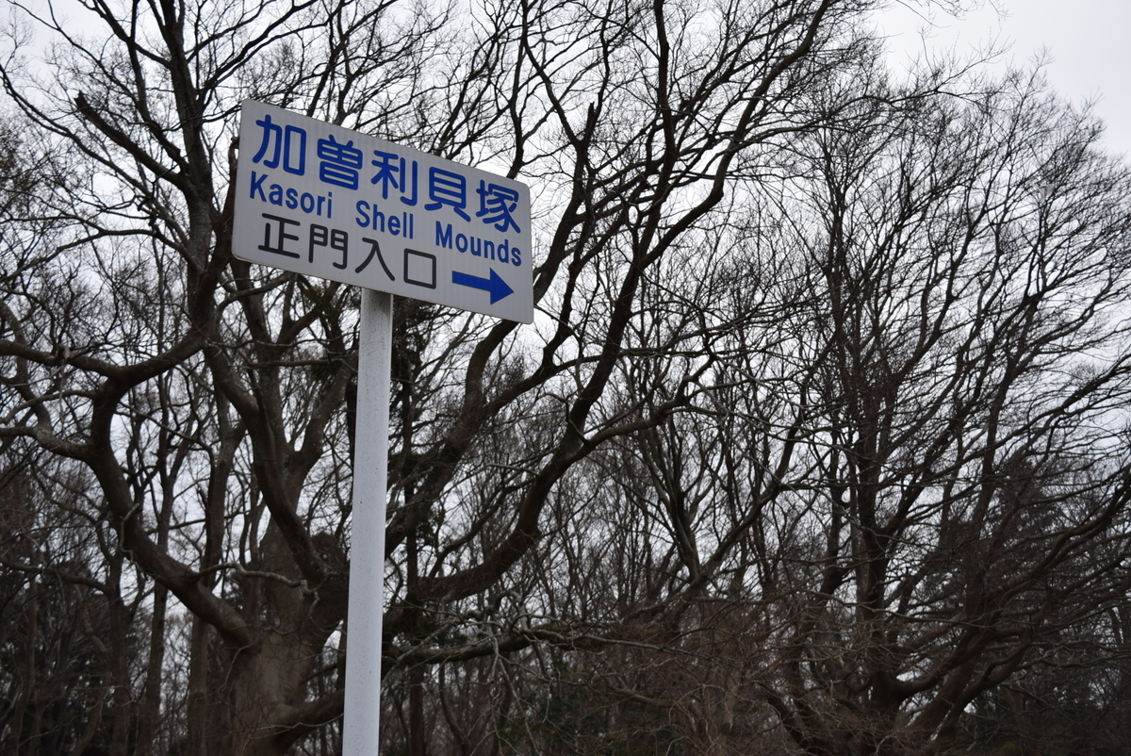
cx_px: 566
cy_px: 378
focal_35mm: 40
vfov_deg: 33.1
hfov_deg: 47.9
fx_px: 1273
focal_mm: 27
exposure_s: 1/800
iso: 100
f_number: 6.3
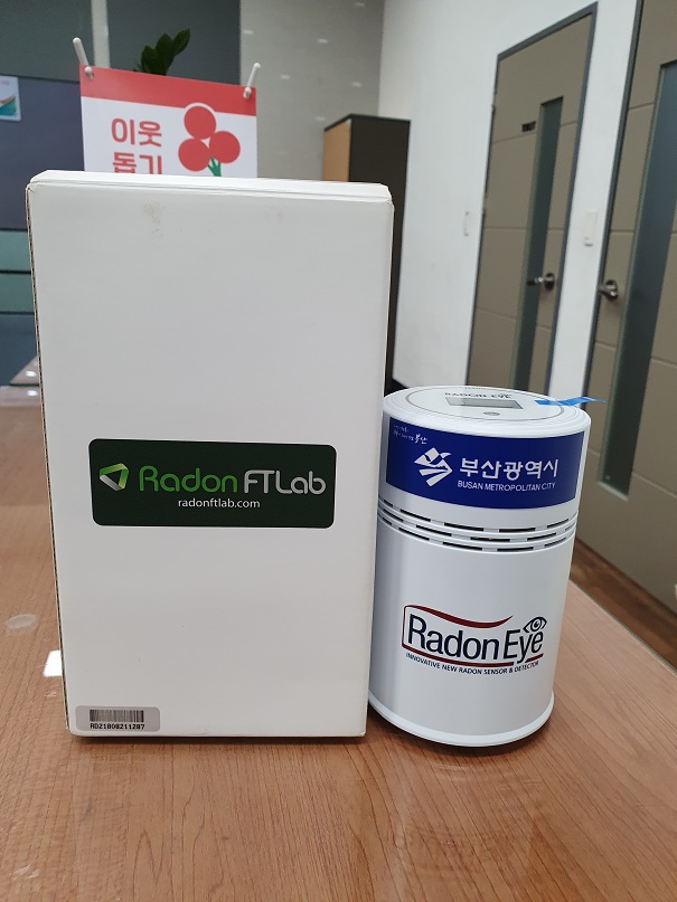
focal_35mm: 26
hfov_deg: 53.1
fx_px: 678
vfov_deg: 67.3
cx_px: 338
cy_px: 451
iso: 160
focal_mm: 4.32
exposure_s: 1/120
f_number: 2.4
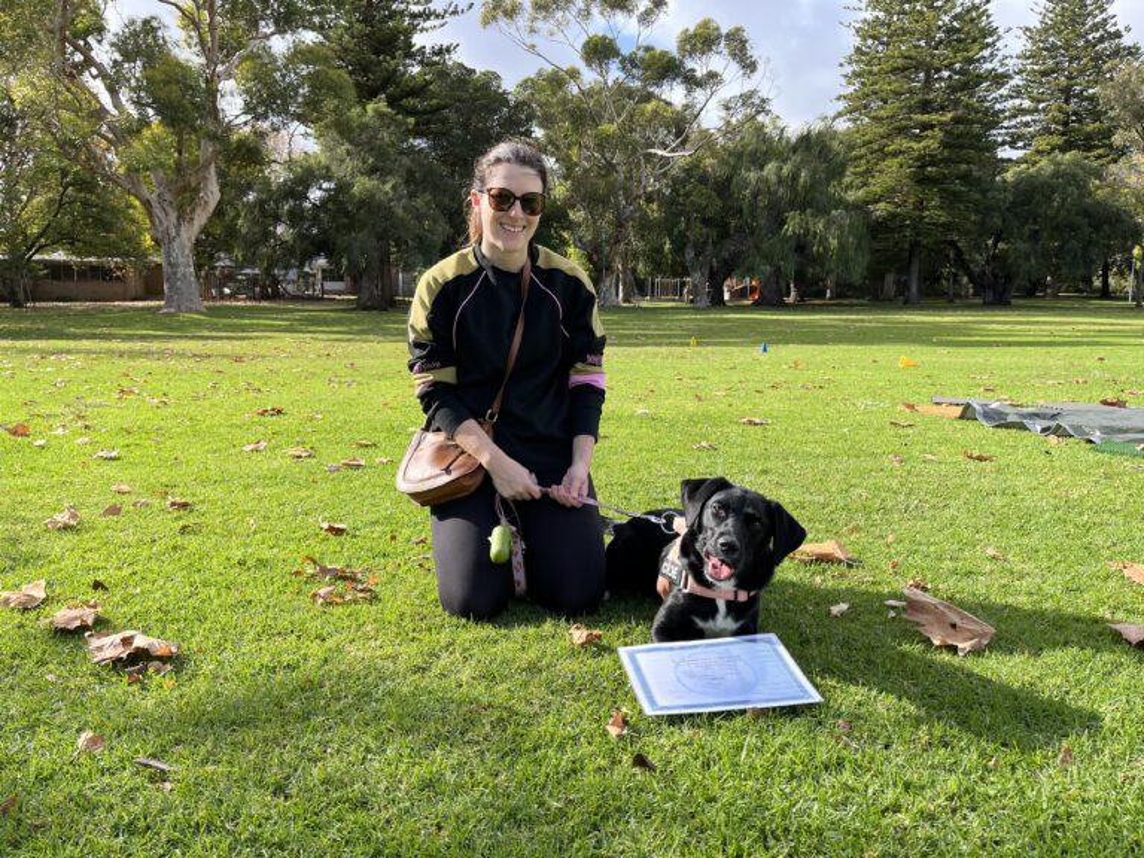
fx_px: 859
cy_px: 429
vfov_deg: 53.1
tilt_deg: -6.7
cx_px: 572
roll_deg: -0.4
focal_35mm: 26
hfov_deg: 67.3
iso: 50
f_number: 1.6
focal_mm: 5.1
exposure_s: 1/1309
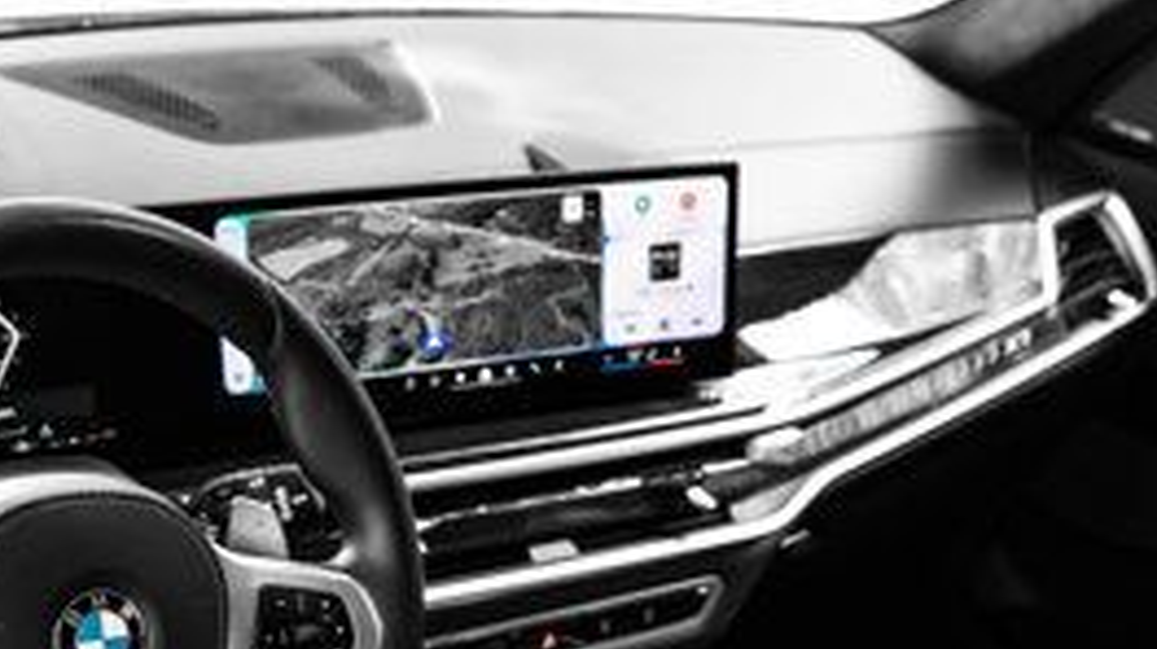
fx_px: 1870
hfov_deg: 34.1
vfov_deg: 19.2
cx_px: 390
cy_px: 612
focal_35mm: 61
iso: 800
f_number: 3.5
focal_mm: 24
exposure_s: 1/250
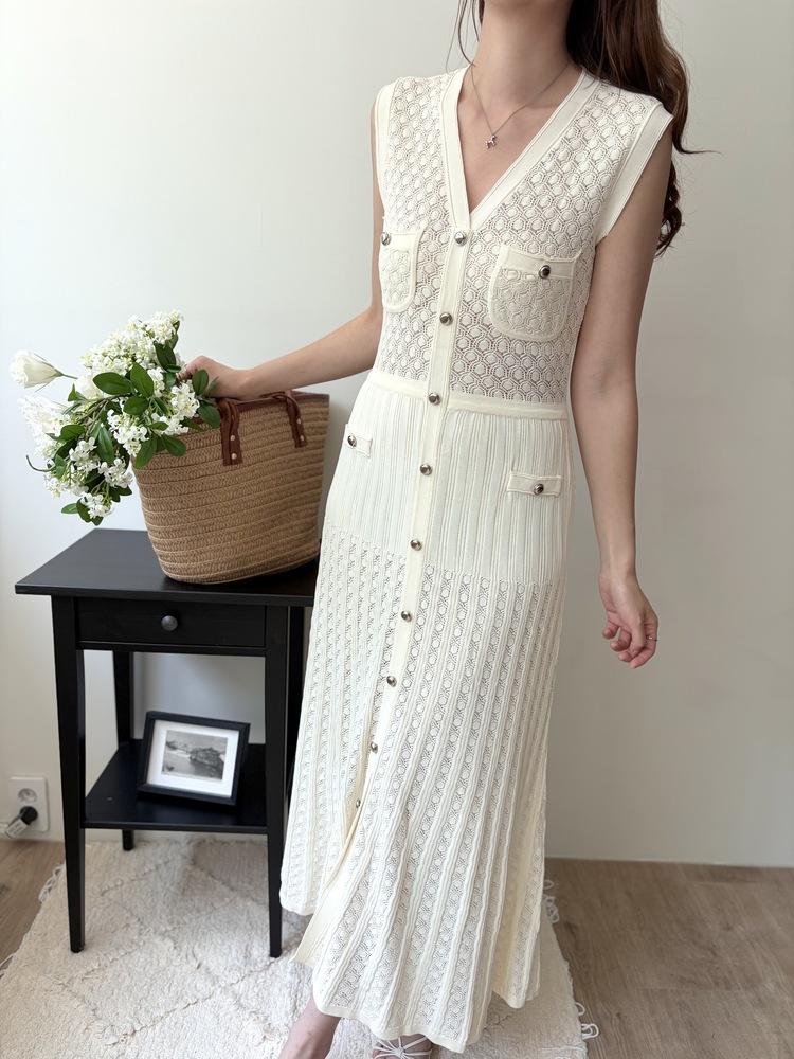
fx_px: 795
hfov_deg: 53.1
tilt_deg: -14.1
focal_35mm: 26
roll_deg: -2.6
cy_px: 530
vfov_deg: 67.3
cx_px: 397
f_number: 1.6
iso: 40
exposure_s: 1/122
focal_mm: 5.96
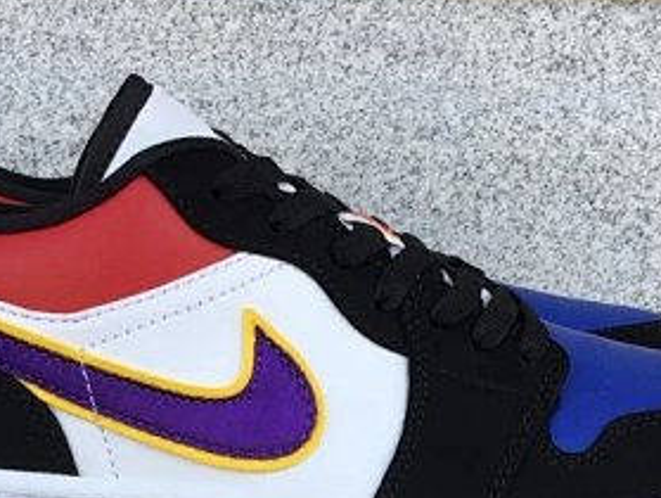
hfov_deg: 27.4
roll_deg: -1.1
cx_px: 329
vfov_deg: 20.1
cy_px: 503
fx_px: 1358
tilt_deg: -15.9
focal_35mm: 71
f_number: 2.4
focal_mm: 3.3
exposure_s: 1/143
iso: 25
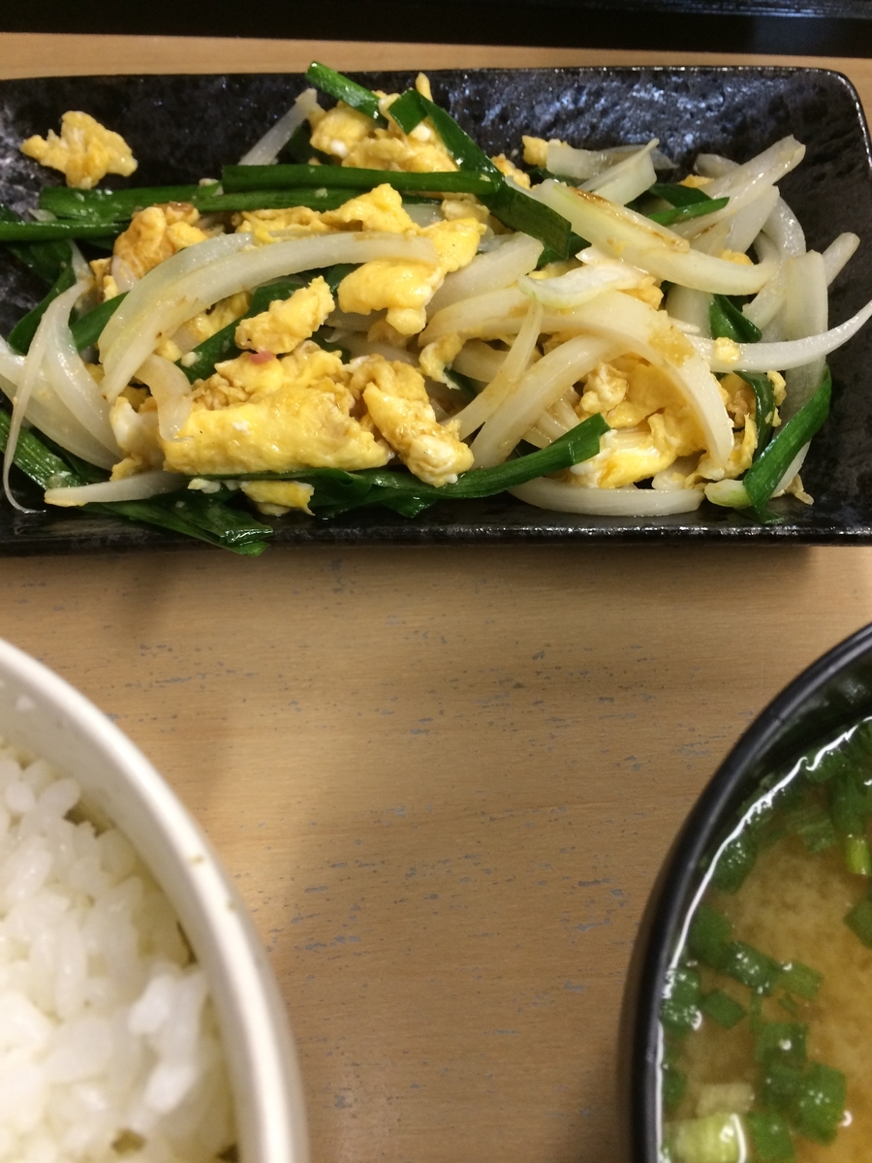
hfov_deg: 48.2
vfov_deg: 61.7
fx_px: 974
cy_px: 582
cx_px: 436
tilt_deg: -68.0
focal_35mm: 29
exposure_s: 1/30
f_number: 2.2
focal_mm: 4.15
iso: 125
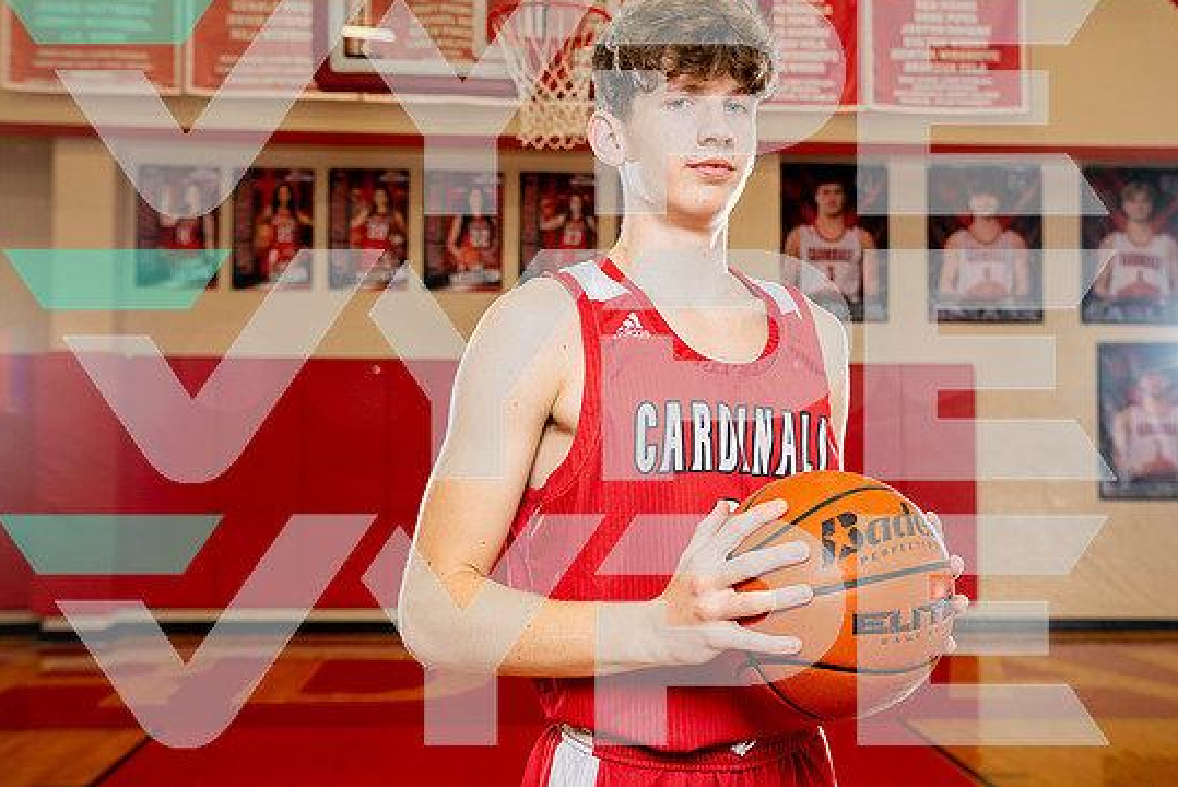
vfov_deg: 30.5
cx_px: 608
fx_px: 1440
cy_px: 368
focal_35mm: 44
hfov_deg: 44.5
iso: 500
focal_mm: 38
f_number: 4.5
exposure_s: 1/250
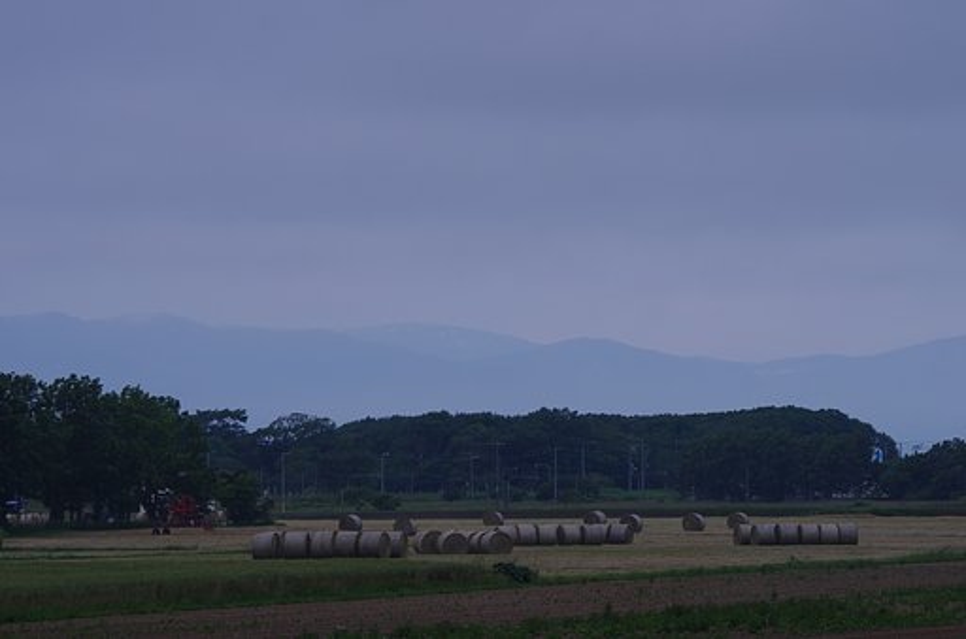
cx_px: 483
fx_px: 4338
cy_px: 320
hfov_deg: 12.7
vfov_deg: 8.4
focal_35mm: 162
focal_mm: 108
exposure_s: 1/125
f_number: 5
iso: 400
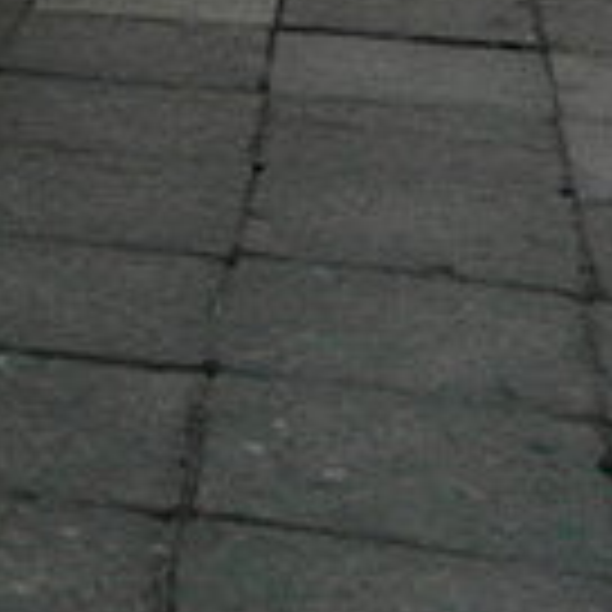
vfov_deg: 12.9
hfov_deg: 11.7
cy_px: -414
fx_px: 2500
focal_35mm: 125
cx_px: -810
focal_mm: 4
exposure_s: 1/10
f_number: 3.2
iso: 800
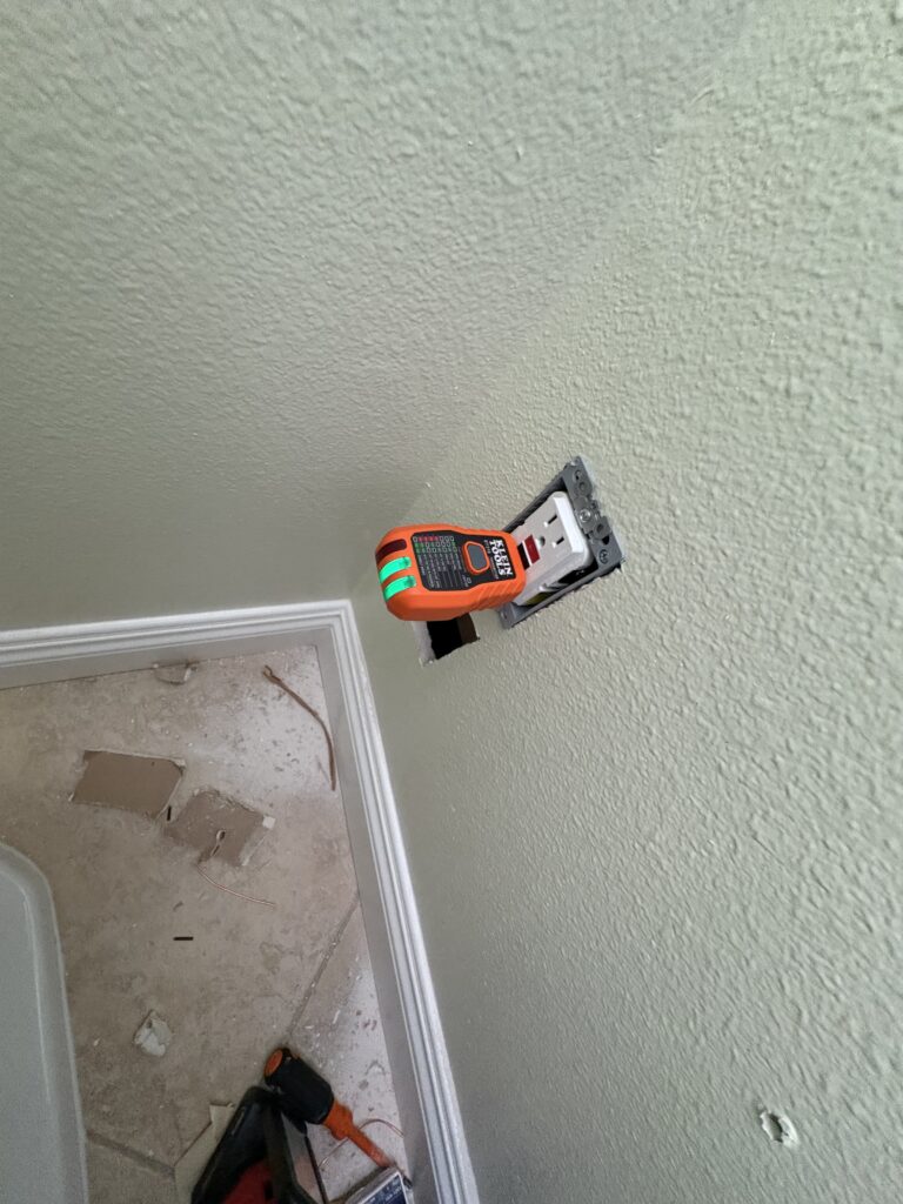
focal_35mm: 14
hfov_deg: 85.7
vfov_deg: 102.1
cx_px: 452
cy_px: 602
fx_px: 487
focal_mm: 2.22
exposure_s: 1/60
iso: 640
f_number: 2.2
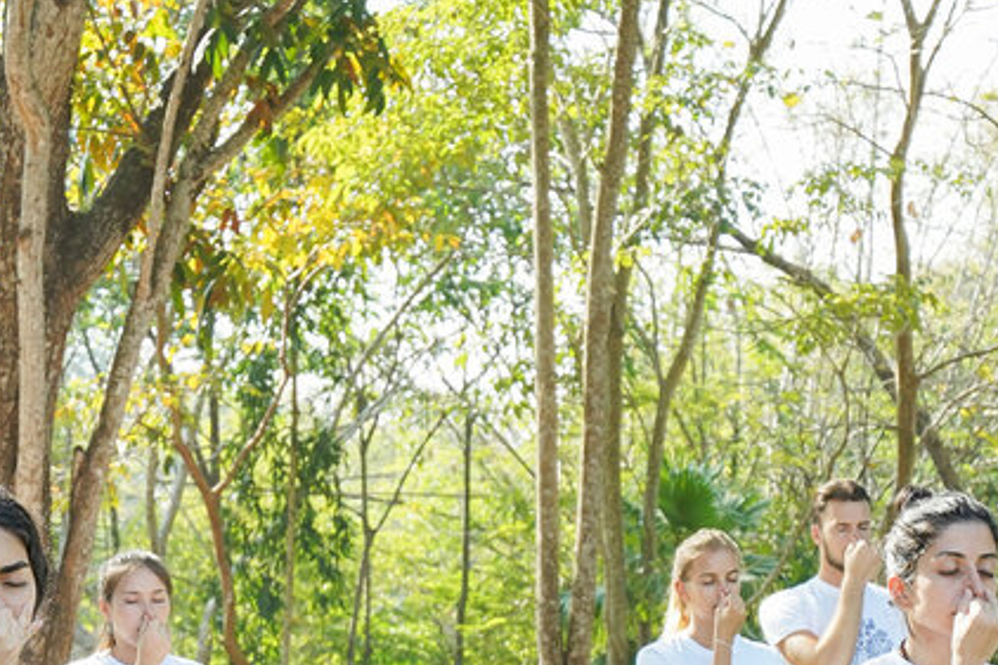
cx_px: 383
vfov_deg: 14.6
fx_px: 2577
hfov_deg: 21.9
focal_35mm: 93
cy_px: 583
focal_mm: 33
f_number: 4
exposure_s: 1/500
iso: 400
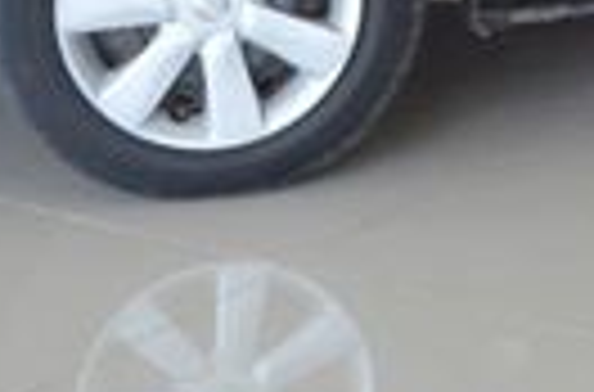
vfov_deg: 7.4
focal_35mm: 175
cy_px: -464
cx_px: 864
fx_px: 2877
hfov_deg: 11.4
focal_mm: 24
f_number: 4
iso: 500
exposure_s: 1/160
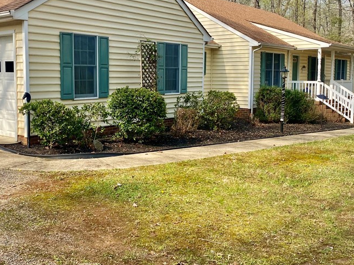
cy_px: 107
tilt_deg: -4.3
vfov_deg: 35.0
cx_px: 138
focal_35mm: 41
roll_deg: -2.5
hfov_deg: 45.5
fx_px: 419
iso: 32
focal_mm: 4.25
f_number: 1.8
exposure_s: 1/1447
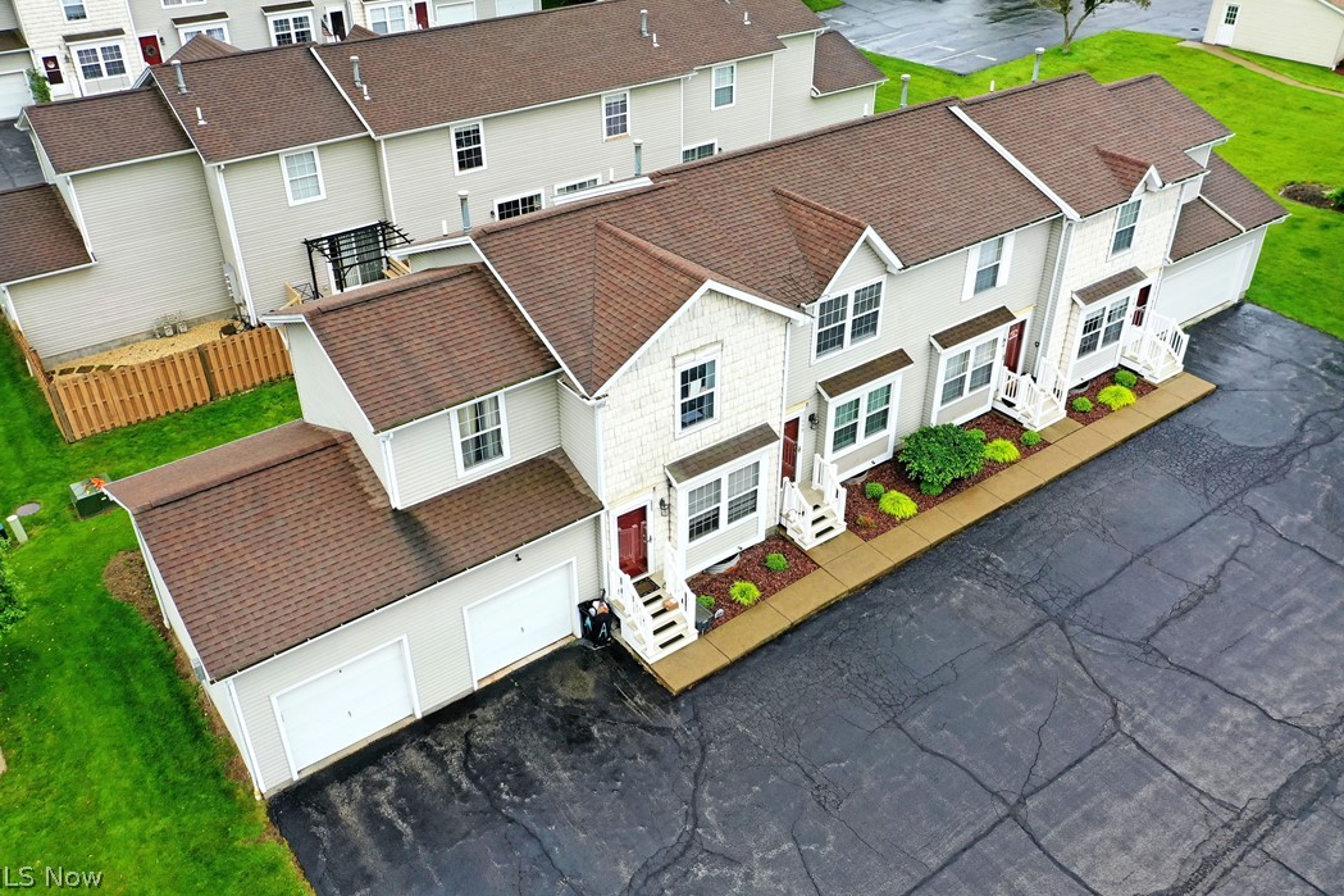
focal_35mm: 29
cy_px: 433
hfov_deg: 63.7
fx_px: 1082
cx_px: 669
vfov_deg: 44.9
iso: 100
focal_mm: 10.26
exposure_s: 1/200
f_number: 5
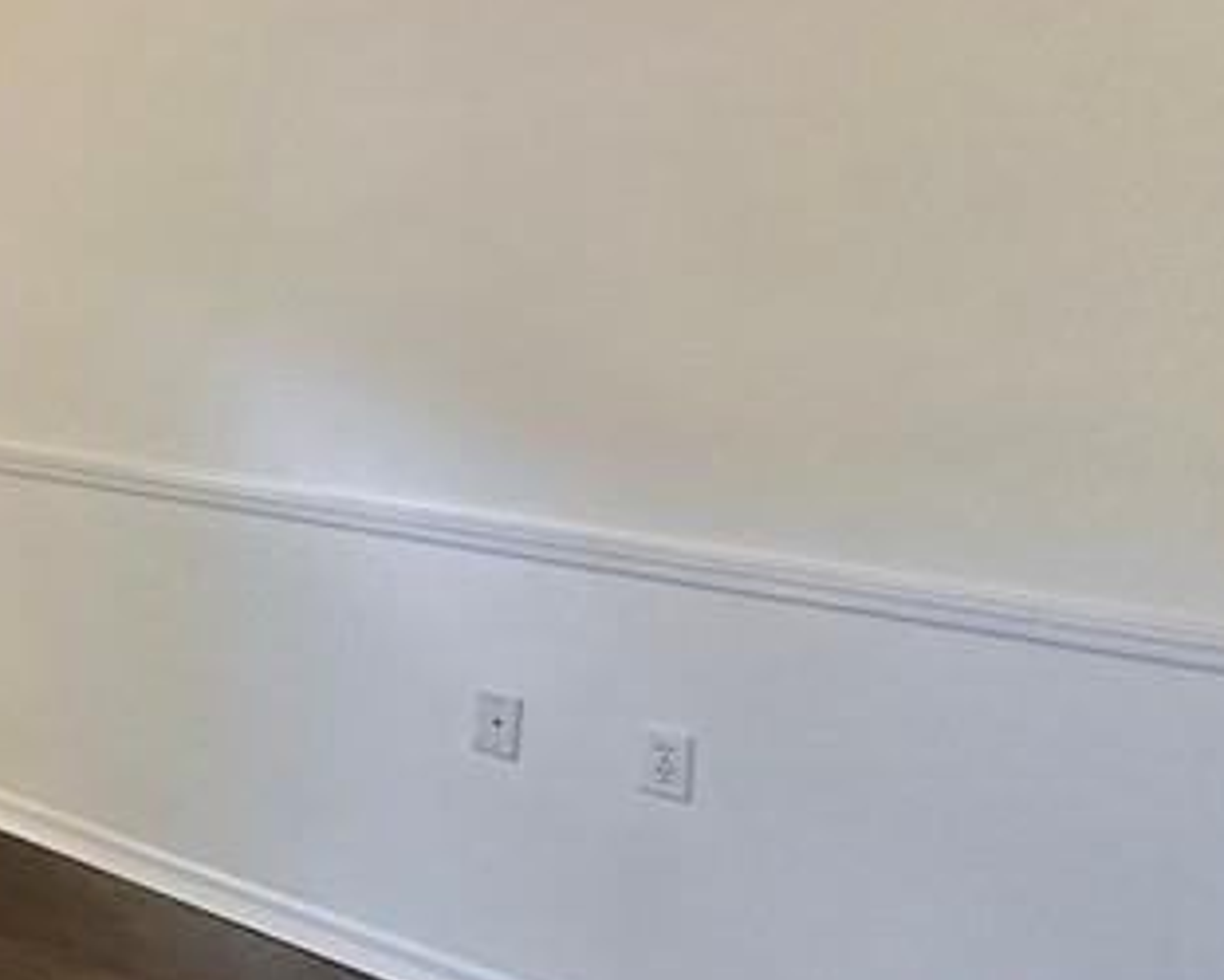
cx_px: -610
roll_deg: -2.0
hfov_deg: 27.8
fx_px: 1631
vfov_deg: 33.0
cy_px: 276
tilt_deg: -1.4
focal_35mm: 45
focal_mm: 2.22
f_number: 2.2
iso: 200
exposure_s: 1/120
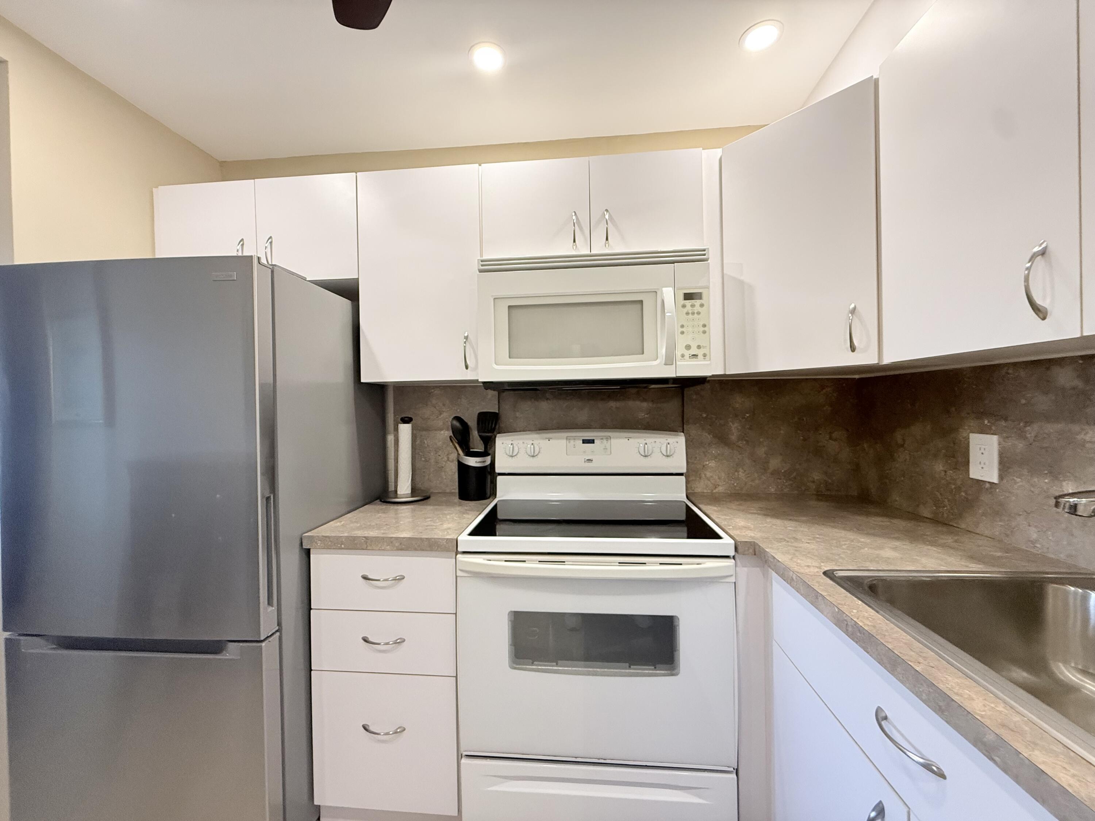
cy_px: 410
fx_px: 443
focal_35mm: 14
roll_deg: +0.6
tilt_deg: -0.2
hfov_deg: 102.1
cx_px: 548
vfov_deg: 85.7
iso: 320
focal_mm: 2.22
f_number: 2.2
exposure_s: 1/120
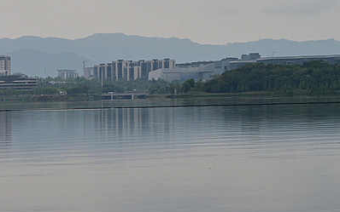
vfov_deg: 8.0
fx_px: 1511
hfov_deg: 12.3
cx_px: -151
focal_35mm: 163
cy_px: 244
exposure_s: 1/6
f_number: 8
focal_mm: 53
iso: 64
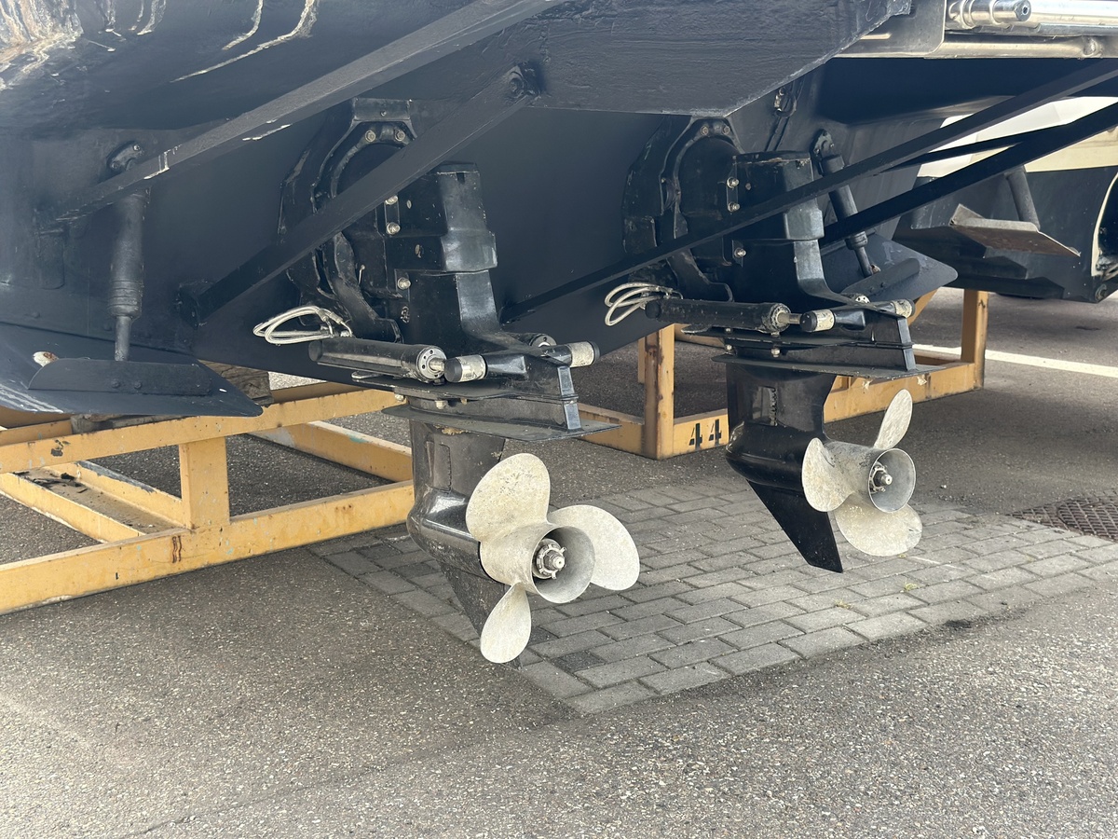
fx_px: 1550
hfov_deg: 39.7
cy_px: 420
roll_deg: +0.3
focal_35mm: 48
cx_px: 559
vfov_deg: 30.3
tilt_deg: -12.8
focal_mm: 6.86
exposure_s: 1/399
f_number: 1.78
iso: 80
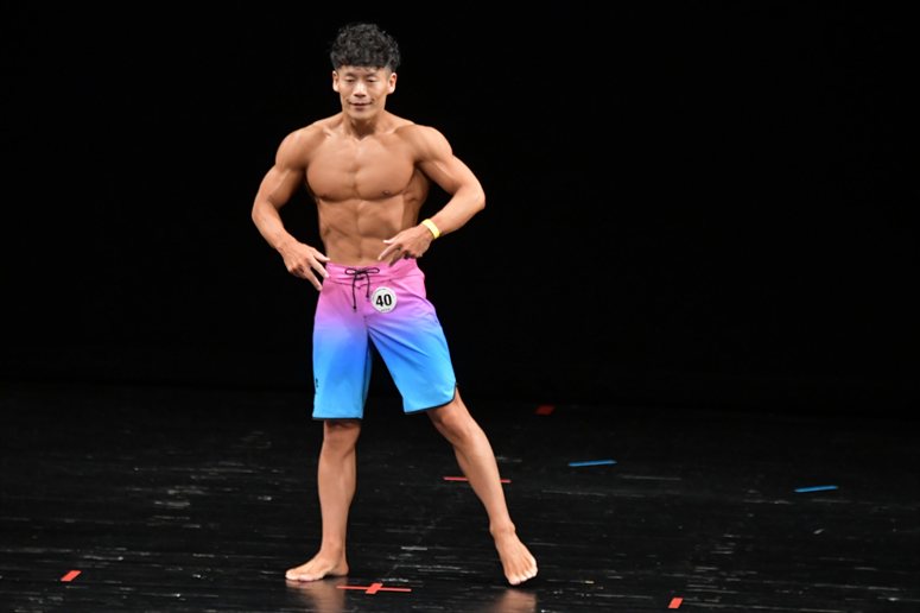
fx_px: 8046
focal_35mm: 315
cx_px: 460
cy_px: 306
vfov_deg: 4.4
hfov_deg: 6.5
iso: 3200
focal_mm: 210
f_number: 5.6
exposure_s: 1/400
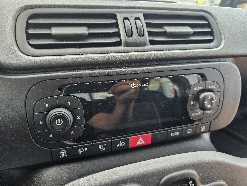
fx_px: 164
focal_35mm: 23
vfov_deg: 58.9
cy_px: 93
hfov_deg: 73.9
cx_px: 124
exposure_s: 1/180
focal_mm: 6.3
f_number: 1.7
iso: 125
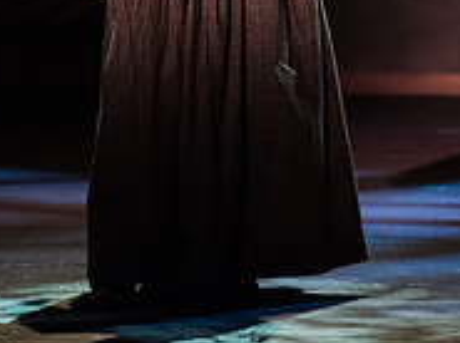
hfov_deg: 4.3
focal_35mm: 457
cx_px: 174
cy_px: -112
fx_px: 6061
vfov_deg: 3.2
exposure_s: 1/320
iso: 4000
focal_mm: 195
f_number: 2.8
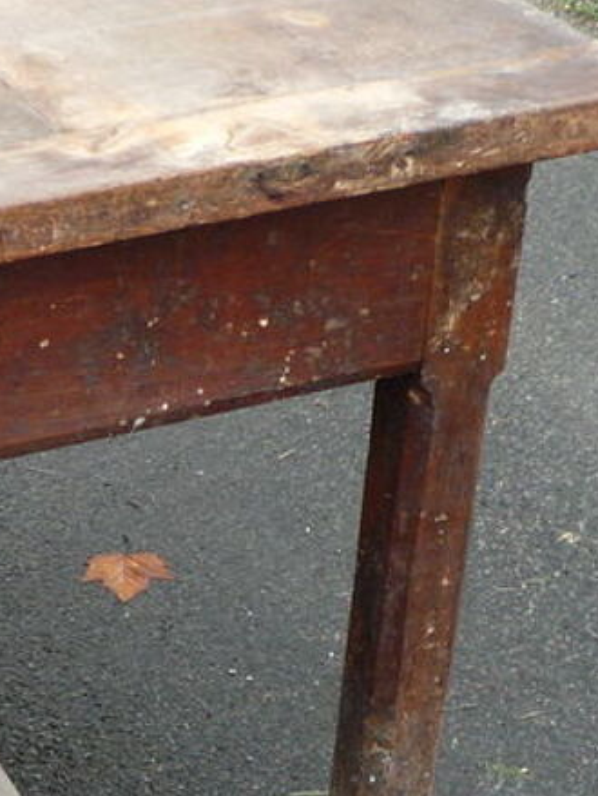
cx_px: -51
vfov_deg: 21.2
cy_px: 655
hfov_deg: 15.8
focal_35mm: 91
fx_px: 2093
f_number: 3.3
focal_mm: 5.2
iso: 100
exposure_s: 1/40
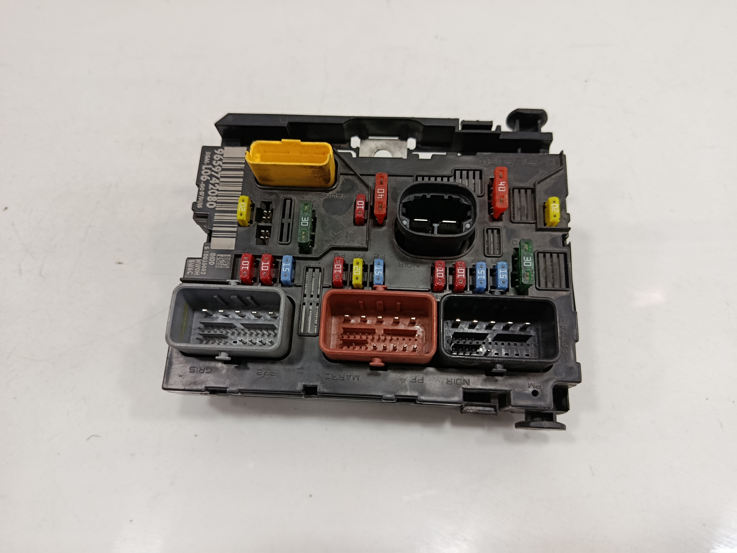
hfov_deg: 71.6
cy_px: 276
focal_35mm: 24
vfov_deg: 56.8
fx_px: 511
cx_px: 368
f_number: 1.7
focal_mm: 5.24
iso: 978
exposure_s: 1/100
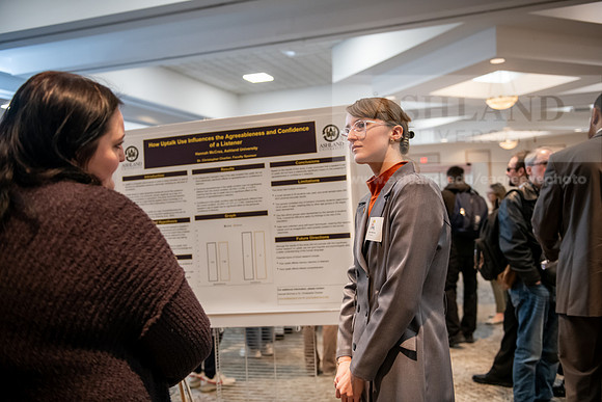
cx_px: 301
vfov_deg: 37.9
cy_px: 201
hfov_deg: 54.4
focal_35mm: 35
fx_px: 585
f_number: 2.8
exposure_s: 1/200
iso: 2000
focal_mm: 35
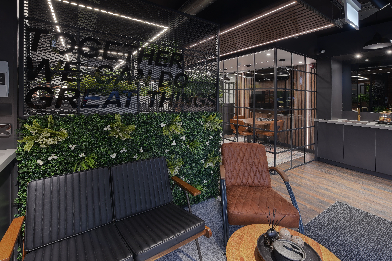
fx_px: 152
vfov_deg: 81.3
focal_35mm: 14
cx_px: 196
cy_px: 130
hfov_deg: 104.2
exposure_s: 1.6
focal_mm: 14
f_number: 11
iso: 100
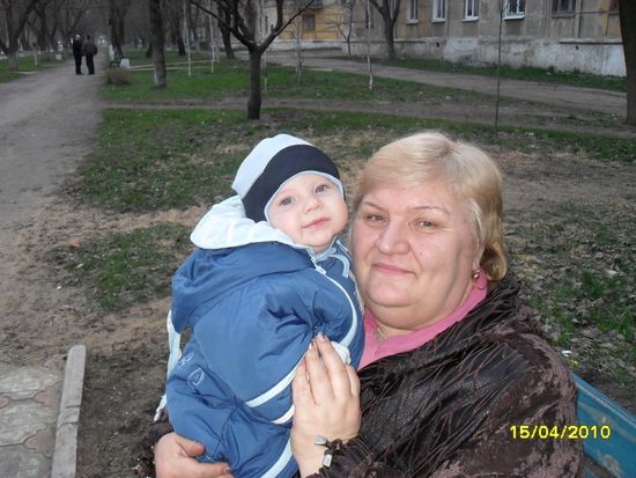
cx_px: 318
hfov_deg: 52.6
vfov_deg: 40.7
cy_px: 239
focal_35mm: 35
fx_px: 643
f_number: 2.8
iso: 200
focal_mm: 6.2
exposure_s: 1/45
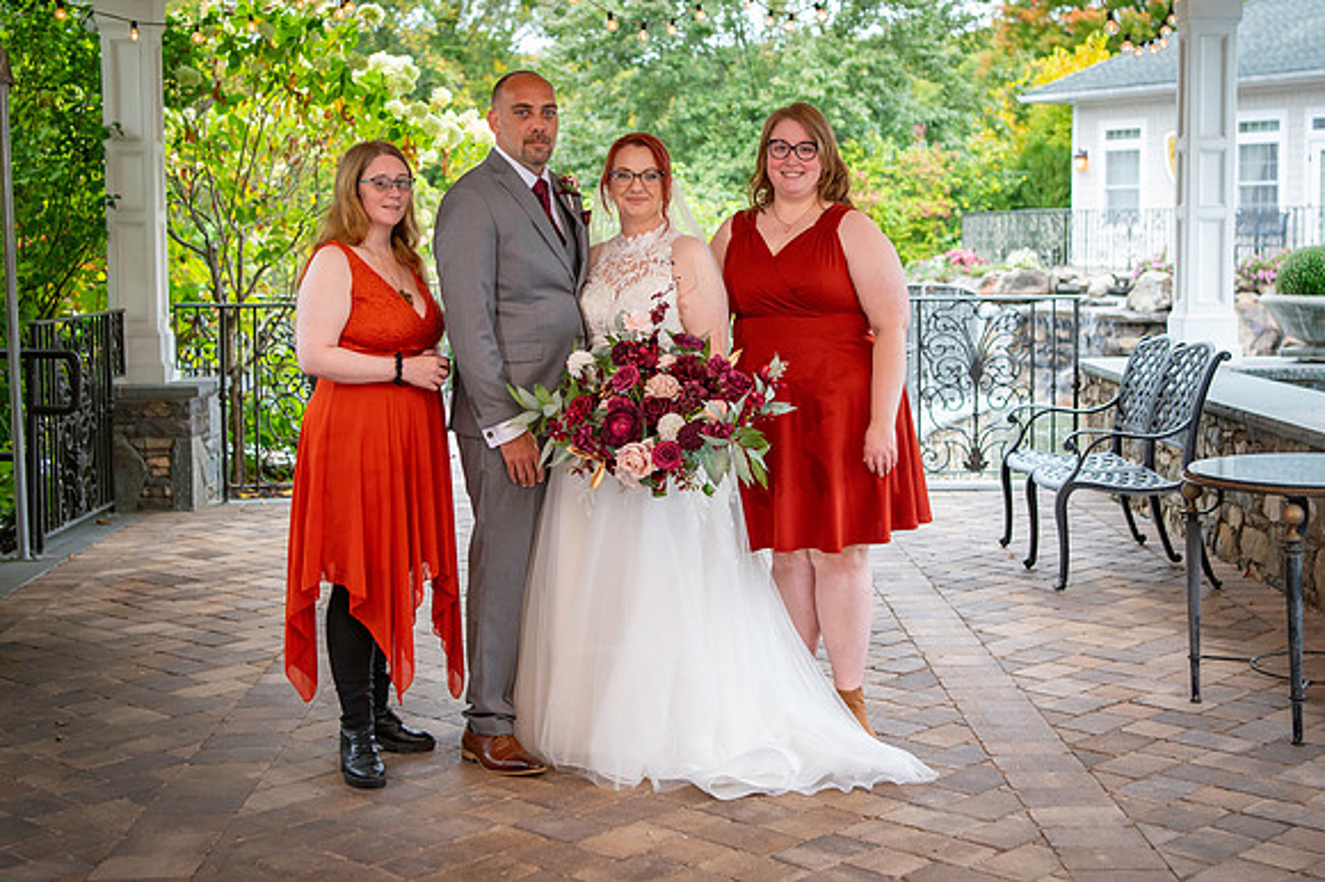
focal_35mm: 55
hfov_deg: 36.2
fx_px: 2027
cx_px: 729
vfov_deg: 24.5
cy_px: 358
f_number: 2.8
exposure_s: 1/500
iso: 800
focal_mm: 40
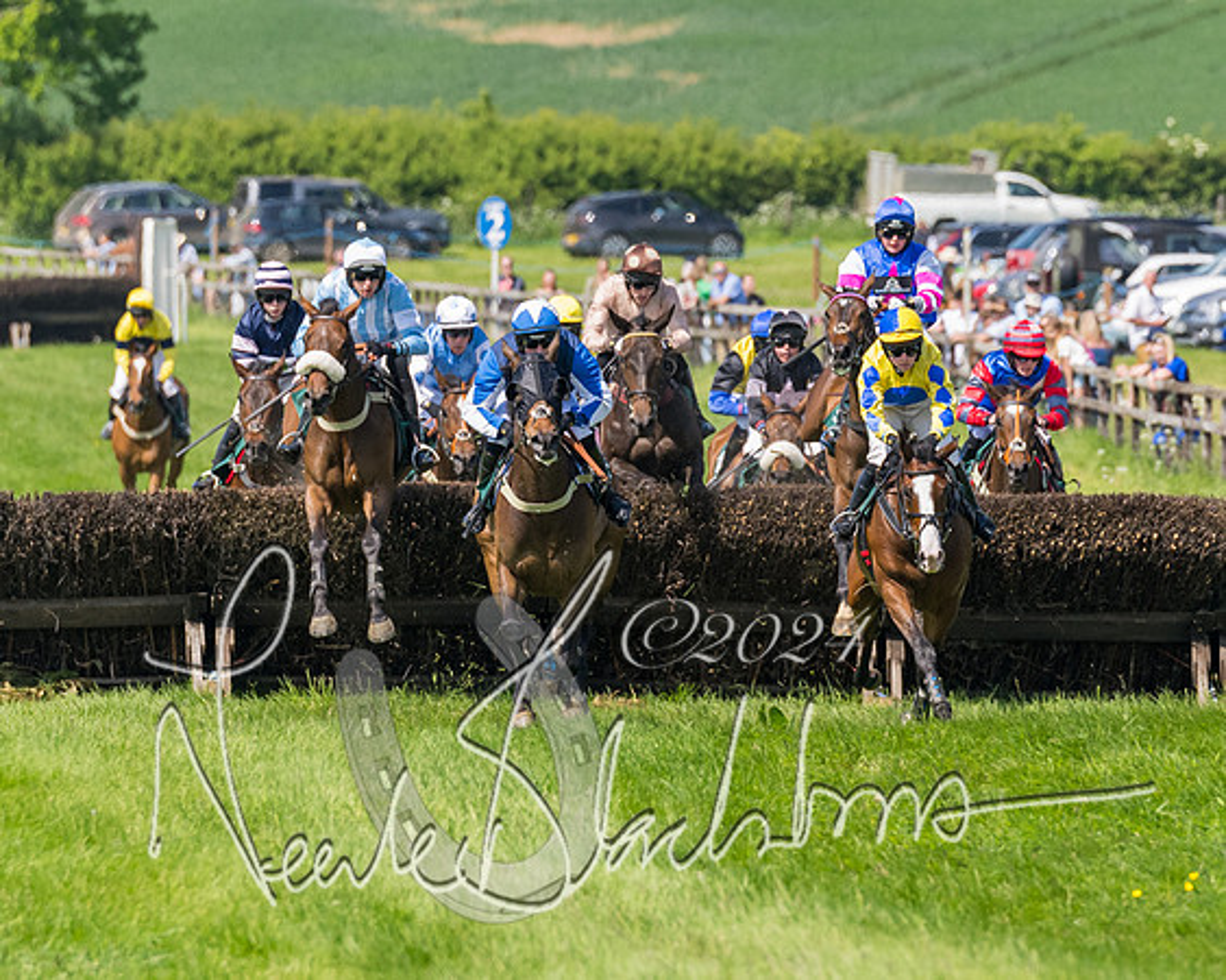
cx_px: 760
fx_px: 19315
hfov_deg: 3.6
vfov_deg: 2.9
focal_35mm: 532
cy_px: 372
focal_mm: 200
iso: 400
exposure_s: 1/3200
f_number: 4
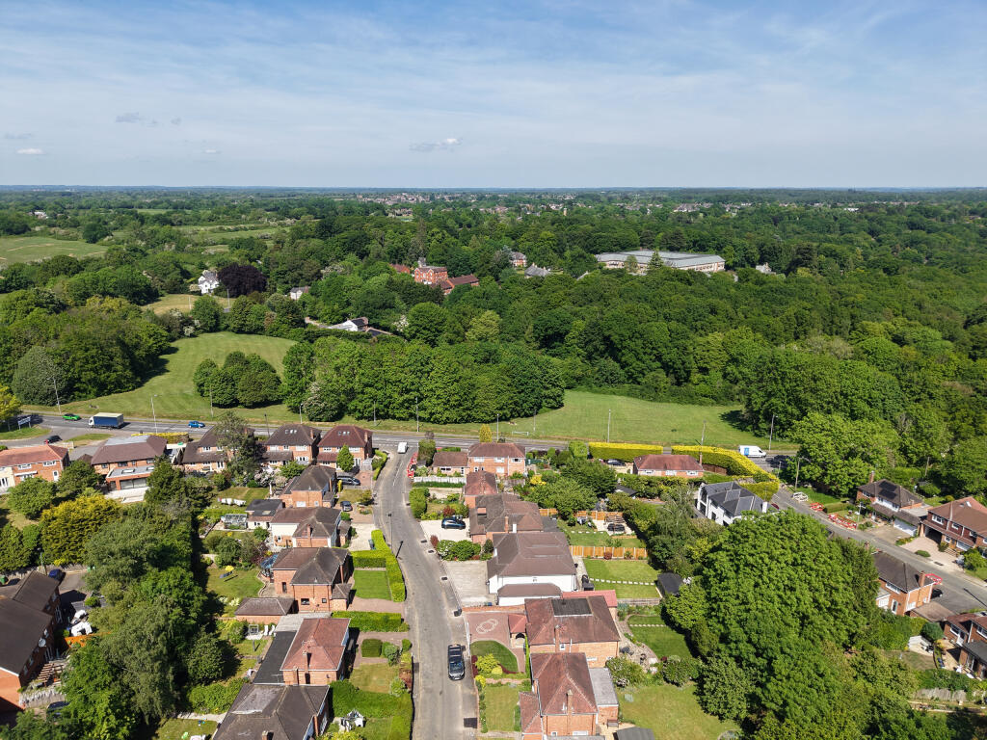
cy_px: 370
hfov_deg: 71.6
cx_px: 494
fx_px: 684
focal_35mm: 24
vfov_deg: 56.8
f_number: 1.8
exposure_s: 1/3000
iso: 130
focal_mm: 8.67
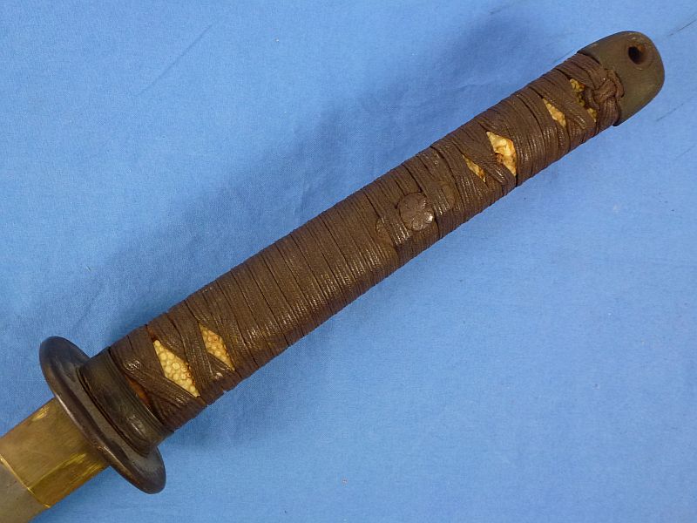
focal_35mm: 33
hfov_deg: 55.4
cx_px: 348
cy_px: 262
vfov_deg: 42.9
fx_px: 664
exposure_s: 1/60
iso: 250
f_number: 3.6
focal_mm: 5.9
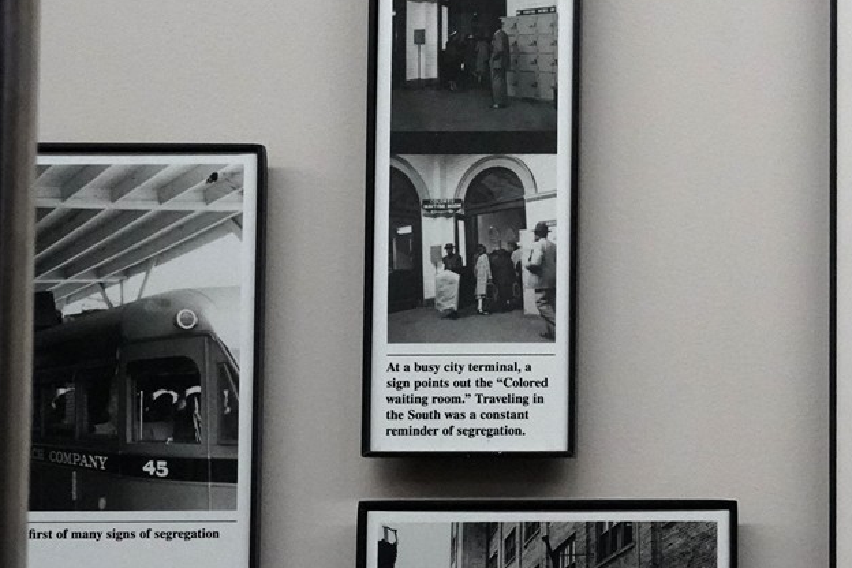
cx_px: 1211
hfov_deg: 12.5
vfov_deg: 8.7
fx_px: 3715
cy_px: 302
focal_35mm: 157
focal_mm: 49
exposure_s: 1/100
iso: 8000
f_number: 11
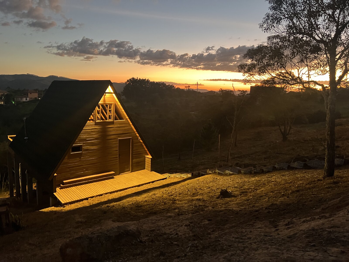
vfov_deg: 53.1
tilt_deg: -10.0
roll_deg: -1.9
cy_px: 131
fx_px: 262
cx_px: 174
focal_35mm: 26
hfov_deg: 67.3
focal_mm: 5.7
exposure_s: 1/30
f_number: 1.5
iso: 1000
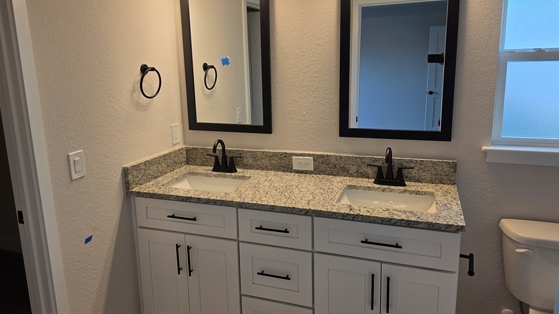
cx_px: 280
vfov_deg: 44.3
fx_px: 385
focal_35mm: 26
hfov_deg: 71.9
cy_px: 144
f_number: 1.4
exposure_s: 1/120
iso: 20
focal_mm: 6.5
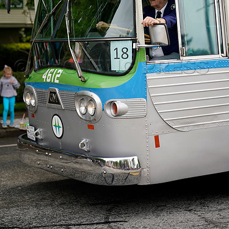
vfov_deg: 18.8
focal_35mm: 92
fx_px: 689
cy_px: 63
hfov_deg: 18.9
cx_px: 113
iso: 200
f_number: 2.8
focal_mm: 70
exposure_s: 1/400
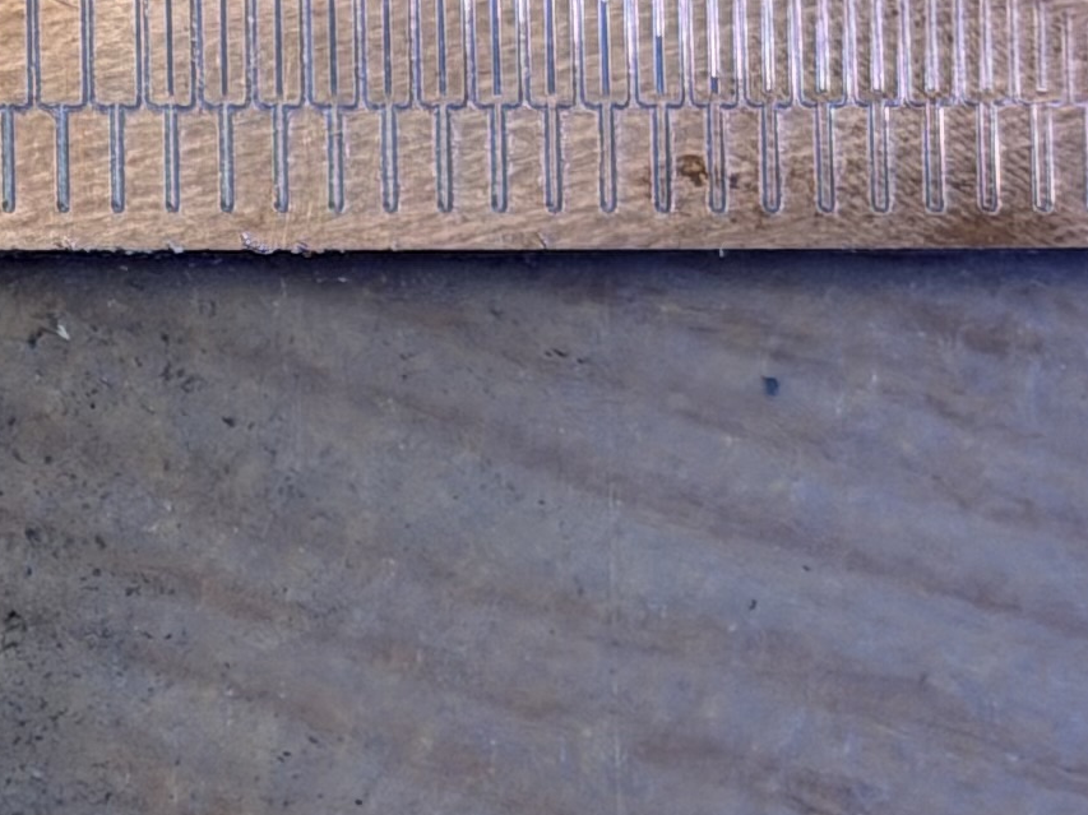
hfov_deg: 8.5
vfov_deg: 6.5
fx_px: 7132
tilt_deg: -83.2
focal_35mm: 227
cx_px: -505
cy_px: 1120
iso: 80
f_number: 1.78
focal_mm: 6.76
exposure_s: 1/60
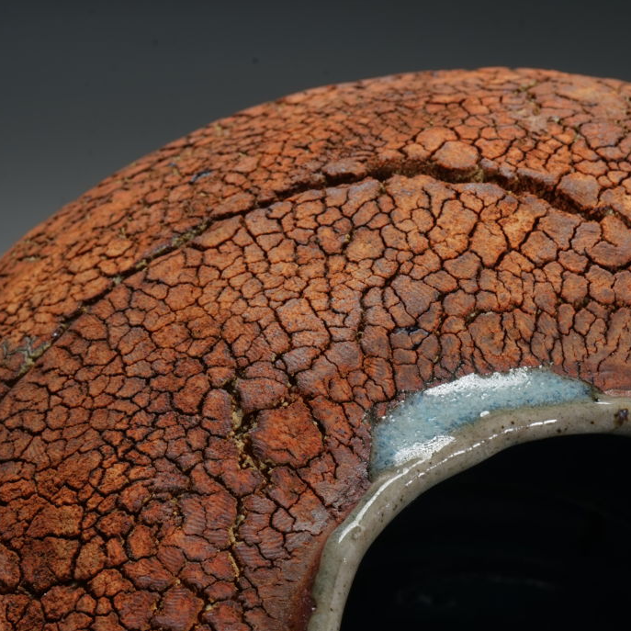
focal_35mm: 95
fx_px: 1959
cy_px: 417
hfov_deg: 18.2
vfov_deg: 18.2
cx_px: 489
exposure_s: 1/6
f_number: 16
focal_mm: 50
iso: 50
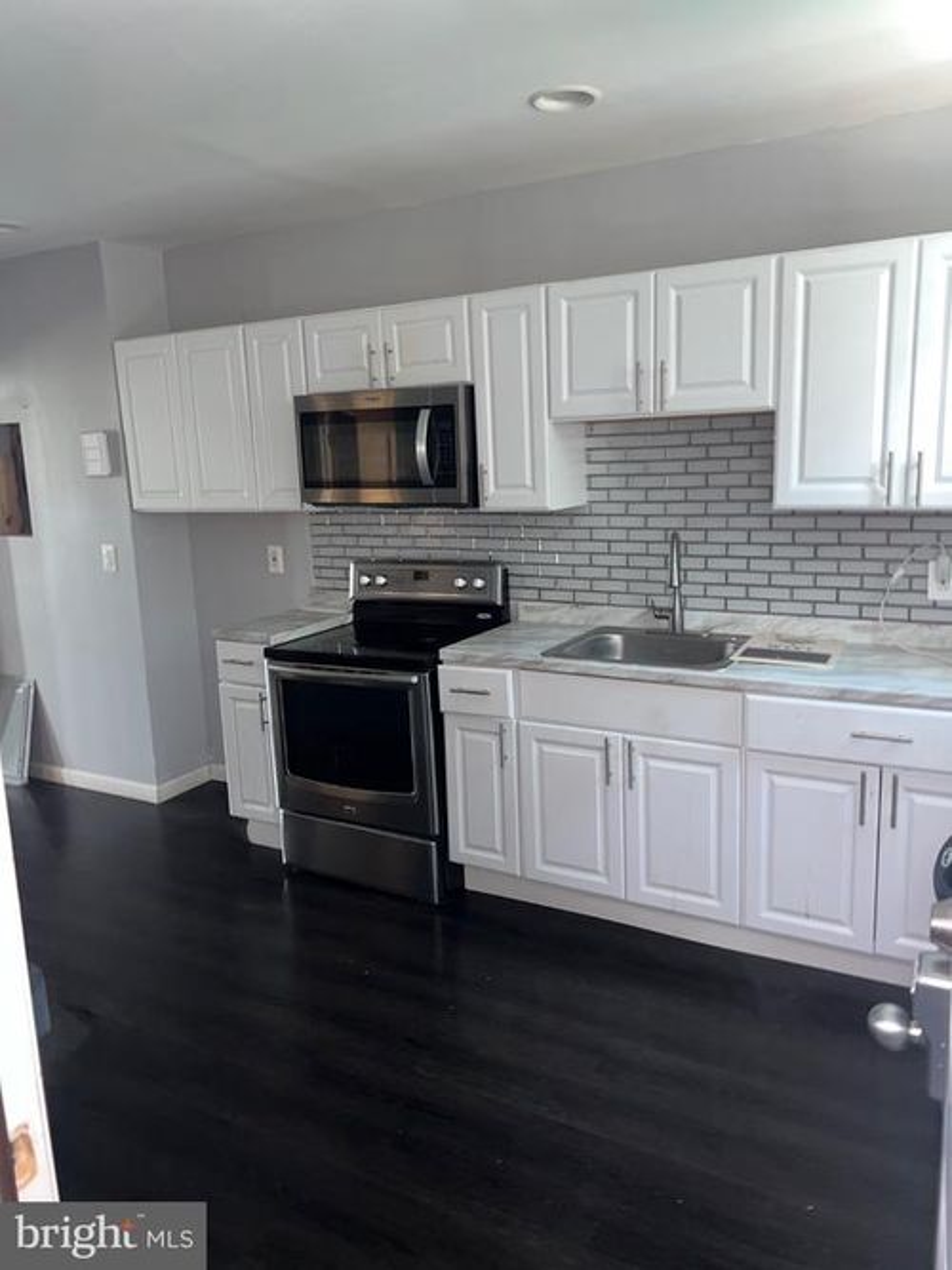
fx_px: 954
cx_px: 476
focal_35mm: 26
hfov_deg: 53.0
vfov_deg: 67.3
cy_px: 635
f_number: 1.5
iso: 50
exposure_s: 1/13
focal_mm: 5.7
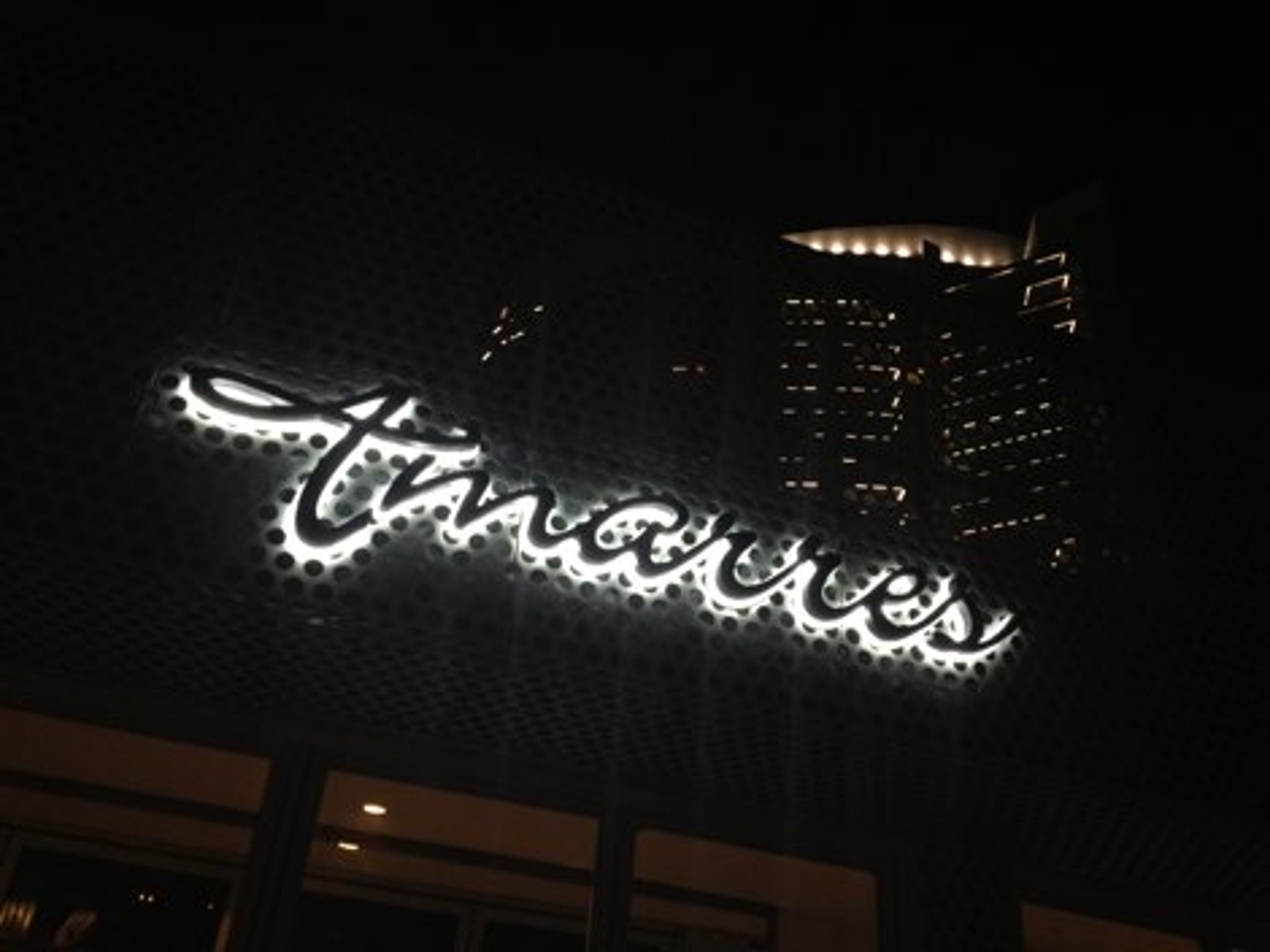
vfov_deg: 40.7
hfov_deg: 52.6
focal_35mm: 35
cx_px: 635
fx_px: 1283
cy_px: 476
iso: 160
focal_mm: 4.28
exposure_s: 1/20
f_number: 2.4
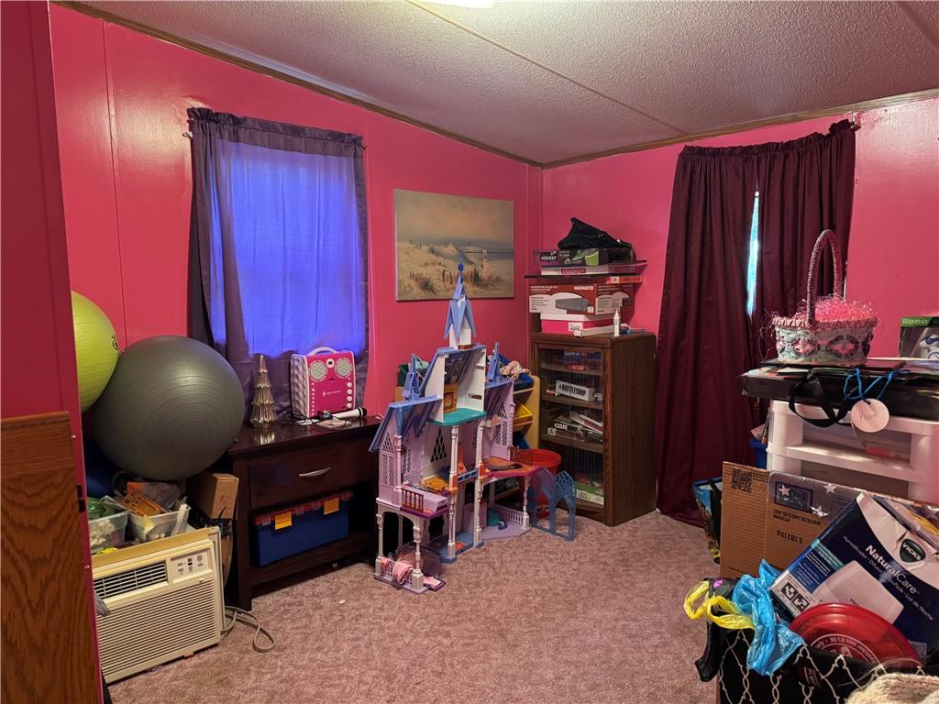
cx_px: 470
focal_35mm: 24
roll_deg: +0.7
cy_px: 352
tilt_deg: -6.3
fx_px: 651
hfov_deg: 71.6
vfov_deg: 56.8
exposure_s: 1/40
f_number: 1.78
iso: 800
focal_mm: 6.76
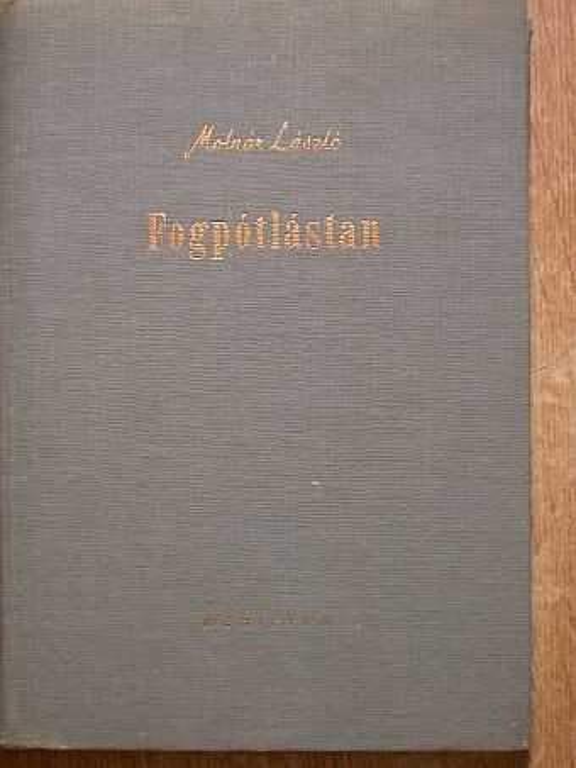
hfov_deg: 24.4
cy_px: 384
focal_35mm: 60
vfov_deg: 32.2
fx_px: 1331
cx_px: 288
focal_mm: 12.4
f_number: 3.1
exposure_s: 1/94.8
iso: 100
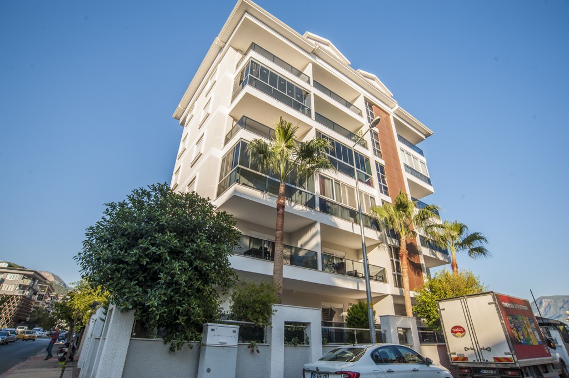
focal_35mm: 18
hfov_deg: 90.0
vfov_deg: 67.3
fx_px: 284
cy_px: 189
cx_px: 284
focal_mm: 18
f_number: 10
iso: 200
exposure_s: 1/60
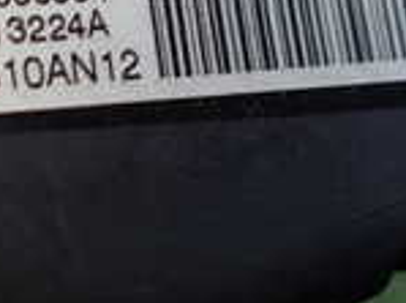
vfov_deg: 14.3
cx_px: -52
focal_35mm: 101
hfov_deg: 18.7
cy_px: -11
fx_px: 1182
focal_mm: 4.5
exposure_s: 1/60
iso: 100
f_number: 2
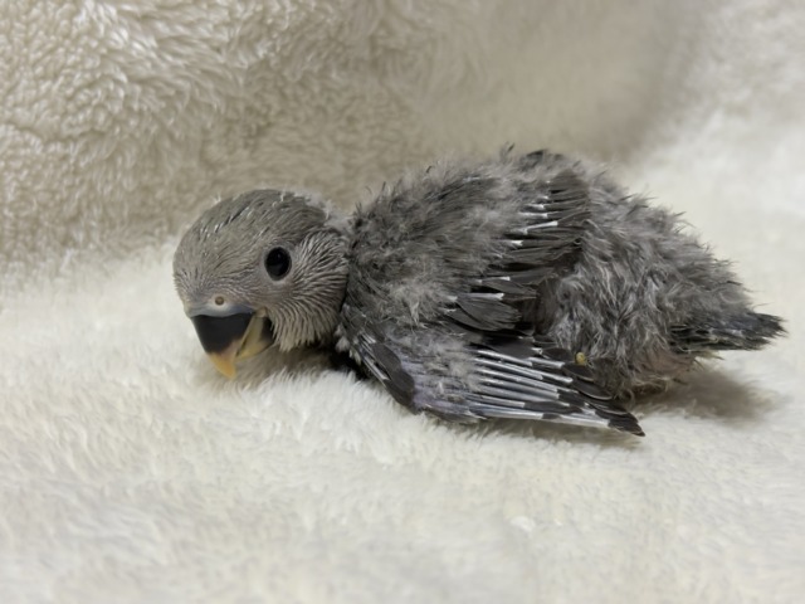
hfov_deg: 36.8
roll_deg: -1.8
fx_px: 1209
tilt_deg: -19.3
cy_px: 302
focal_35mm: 52
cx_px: 402
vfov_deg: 28.0
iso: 160
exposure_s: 1/33
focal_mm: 5.96
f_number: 1.6
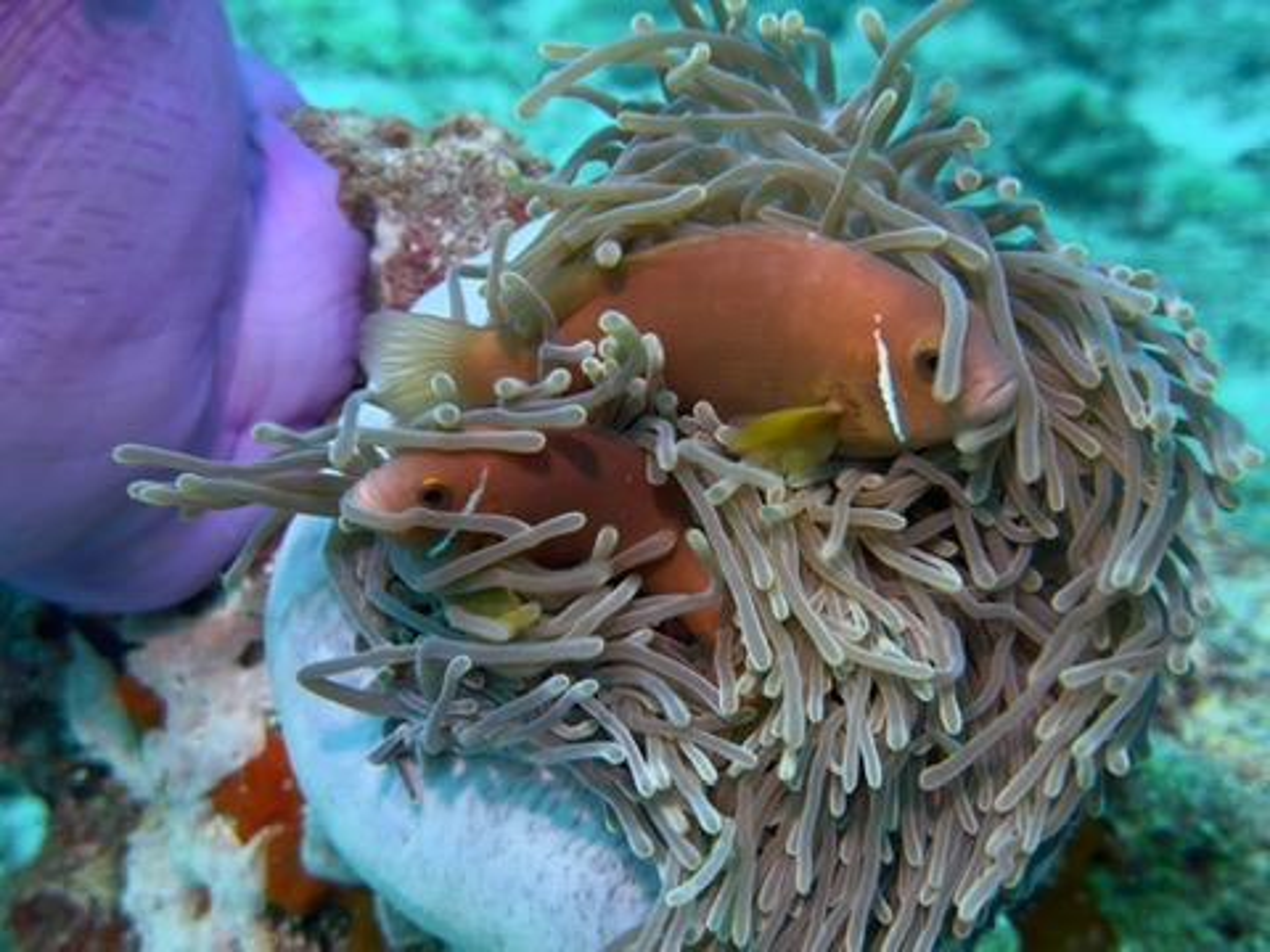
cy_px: 476
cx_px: 635
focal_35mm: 45
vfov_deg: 32.2
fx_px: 1651
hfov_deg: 42.1
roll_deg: +23.0
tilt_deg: -25.2
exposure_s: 1/60
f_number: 1.78
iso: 125
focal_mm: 6.76
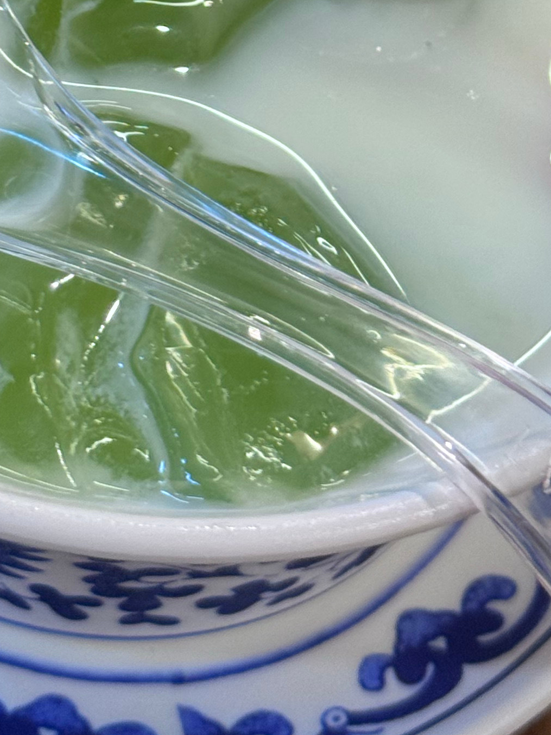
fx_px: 3034
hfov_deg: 10.4
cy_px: -118
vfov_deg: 13.5
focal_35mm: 143
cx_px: 222
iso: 100
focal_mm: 6.76
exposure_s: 1/50
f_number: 1.78
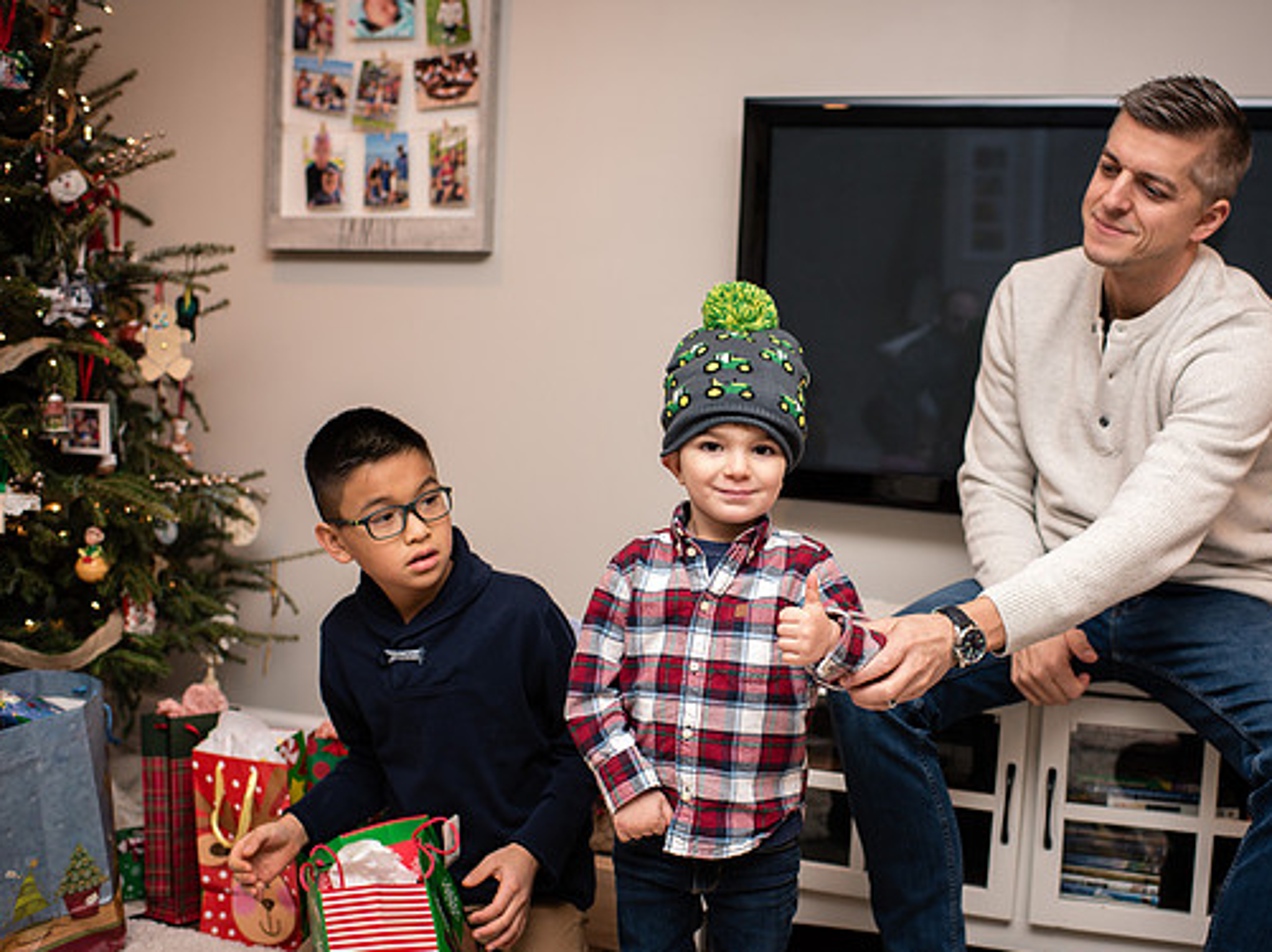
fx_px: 1432
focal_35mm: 39
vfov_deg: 36.8
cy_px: 486
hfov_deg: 47.8
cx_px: 724
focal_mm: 35
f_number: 2.8
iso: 400
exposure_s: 1/200
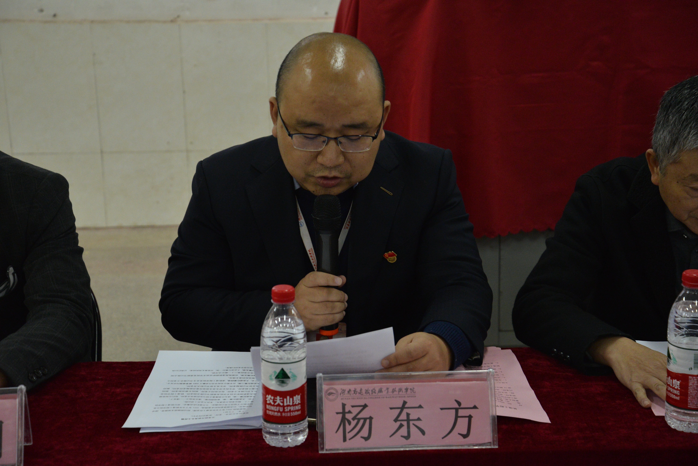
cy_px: 233
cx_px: 349
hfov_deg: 27.0
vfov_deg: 18.2
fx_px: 1455
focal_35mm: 75
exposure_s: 1/100
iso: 2500
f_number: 5.6
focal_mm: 75
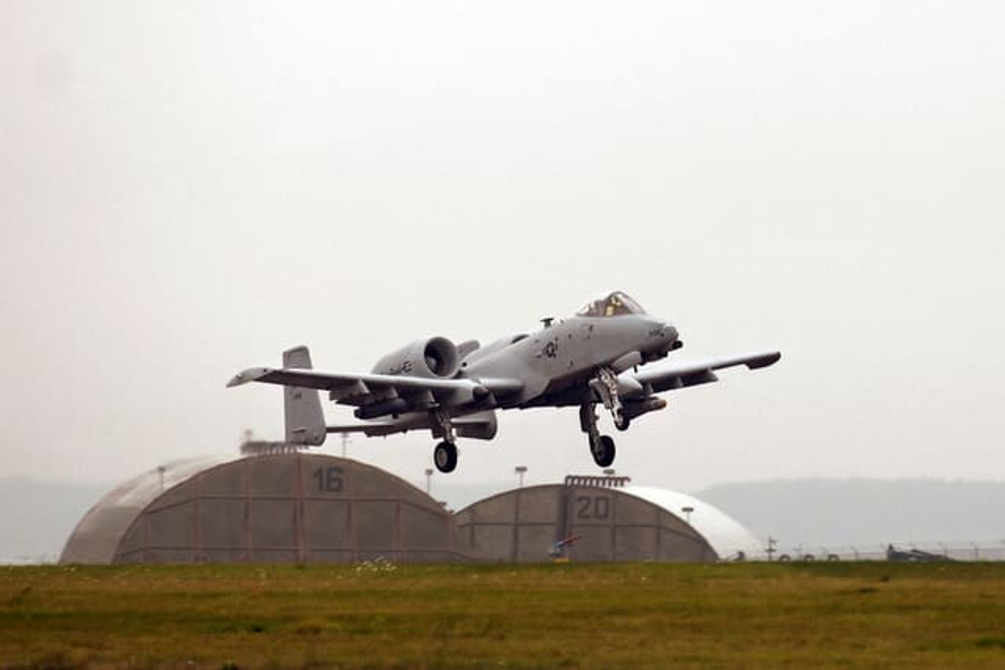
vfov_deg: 4.6
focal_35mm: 300
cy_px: 335
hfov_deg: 6.9
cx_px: 502
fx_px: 8376
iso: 500
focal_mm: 200
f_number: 3.5
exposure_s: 1/500
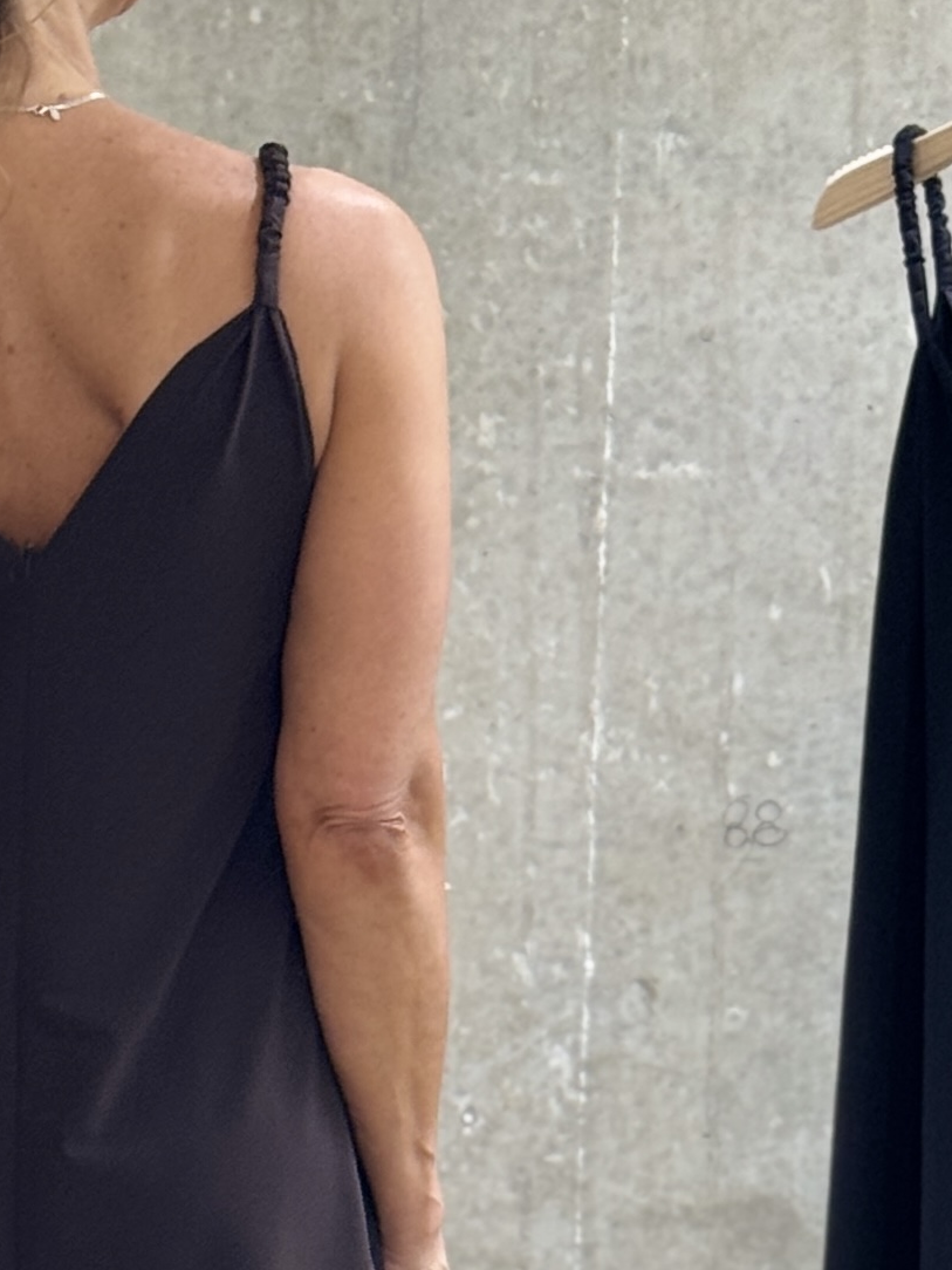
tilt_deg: -8.0
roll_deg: -1.6
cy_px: 1184
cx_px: 424
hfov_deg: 10.0
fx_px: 5427
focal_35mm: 148
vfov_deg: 13.2
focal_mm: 6.76
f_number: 1.78
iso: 125
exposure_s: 1/100
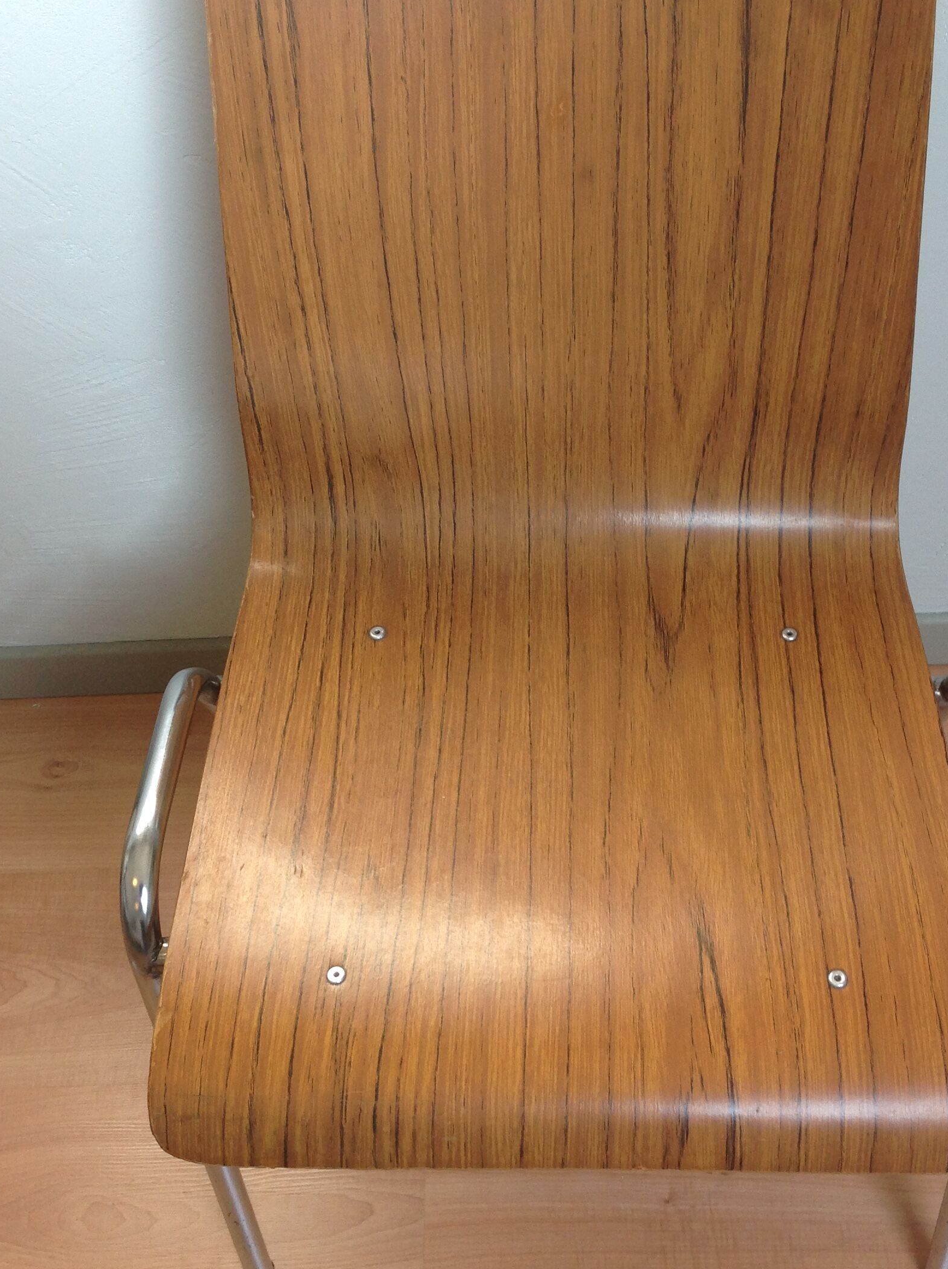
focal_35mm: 43
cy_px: 586
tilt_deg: -51.4
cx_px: 549
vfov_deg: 43.9
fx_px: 1574
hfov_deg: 33.4
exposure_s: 1/60
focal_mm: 4.28
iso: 64
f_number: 2.4
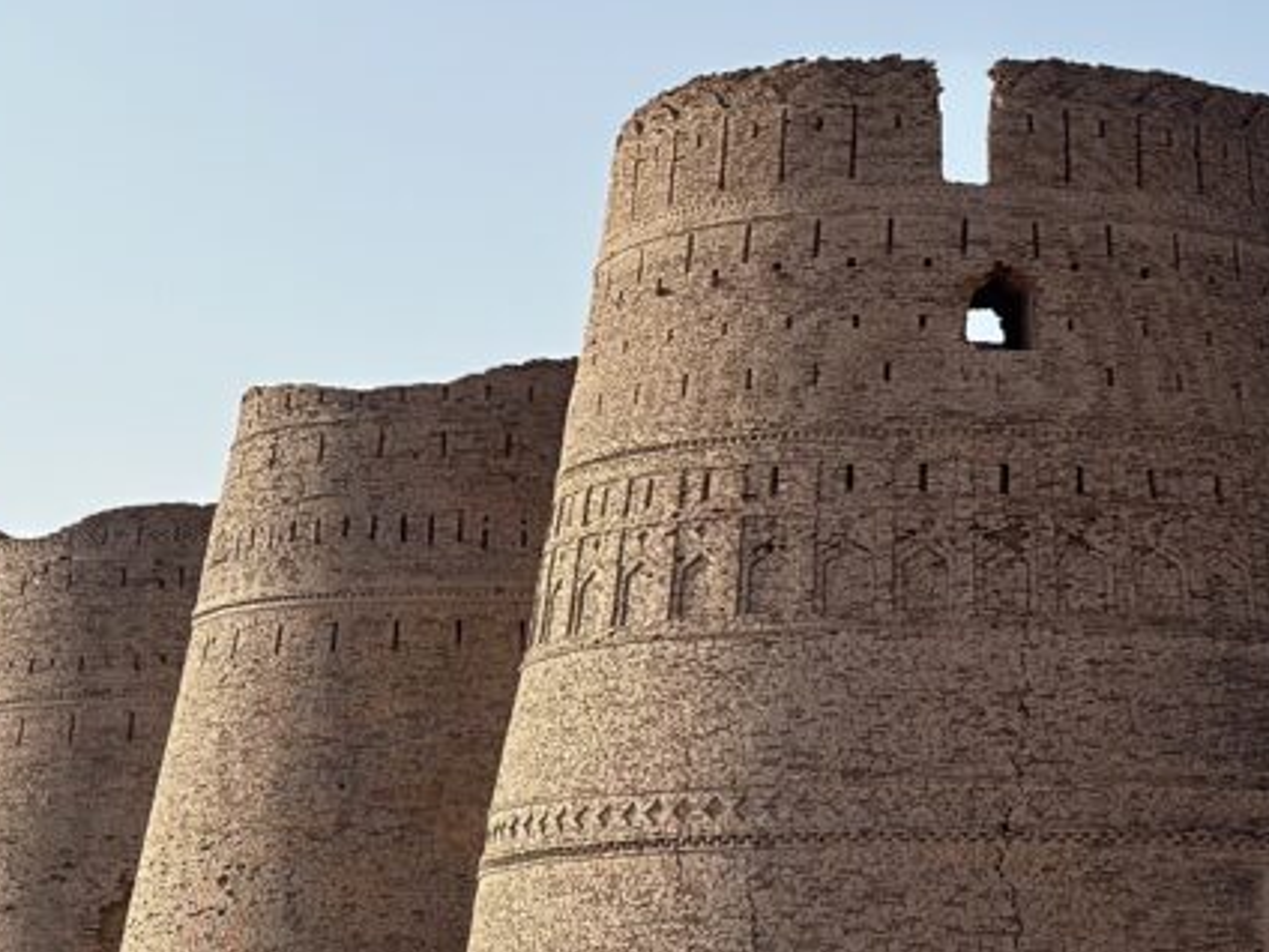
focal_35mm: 116
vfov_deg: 12.8
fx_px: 4252
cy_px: 401
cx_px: 1012
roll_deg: +0.4
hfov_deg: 16.8
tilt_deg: +10.7
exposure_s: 1/6211
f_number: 1.78
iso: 80
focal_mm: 6.86
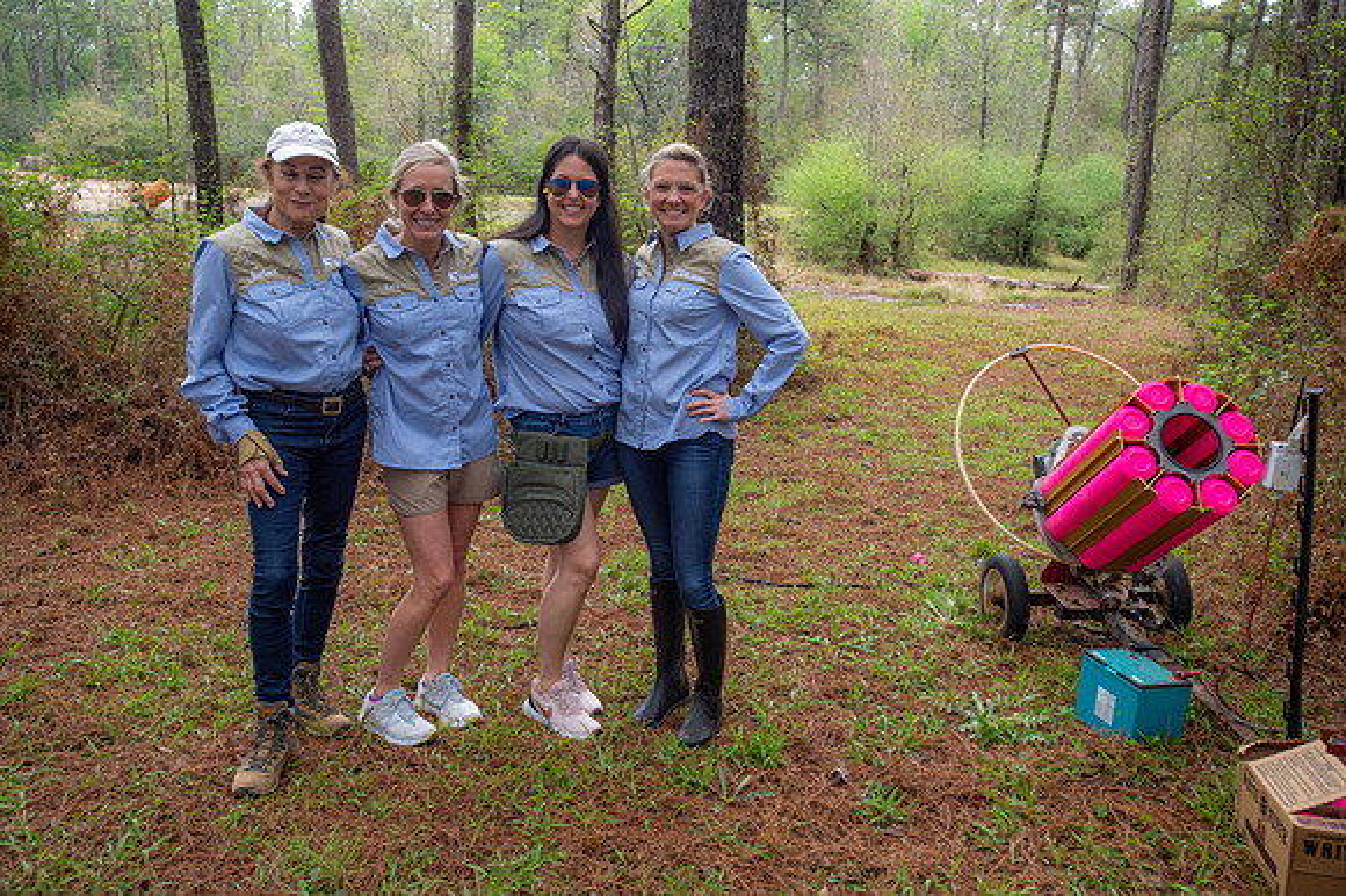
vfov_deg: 41.1
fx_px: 1196
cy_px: 448
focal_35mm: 32
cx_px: 673
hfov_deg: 58.7
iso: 400
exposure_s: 1/400
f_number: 5
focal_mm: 32
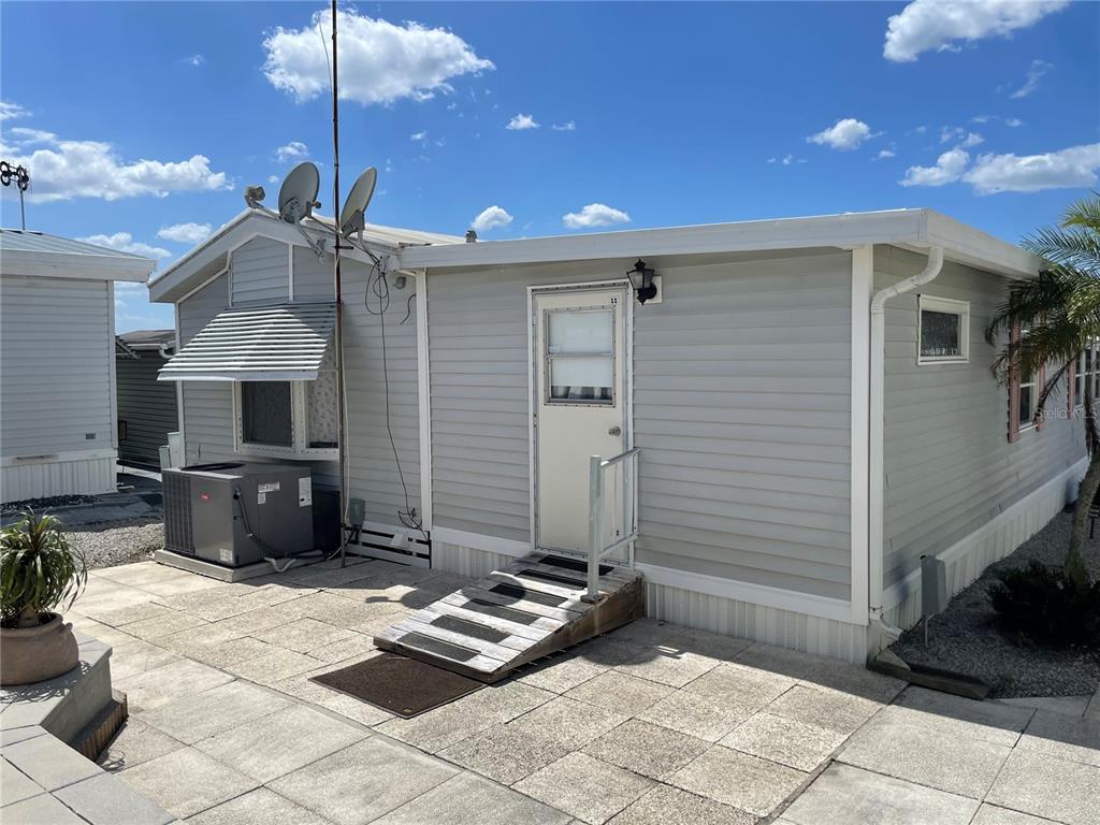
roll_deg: +1.3
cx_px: 550
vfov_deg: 53.1
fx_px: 826
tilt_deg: +0.3
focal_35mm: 26
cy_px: 412
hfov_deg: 67.3
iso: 32
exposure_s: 1/6897
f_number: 1.6
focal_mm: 4.2
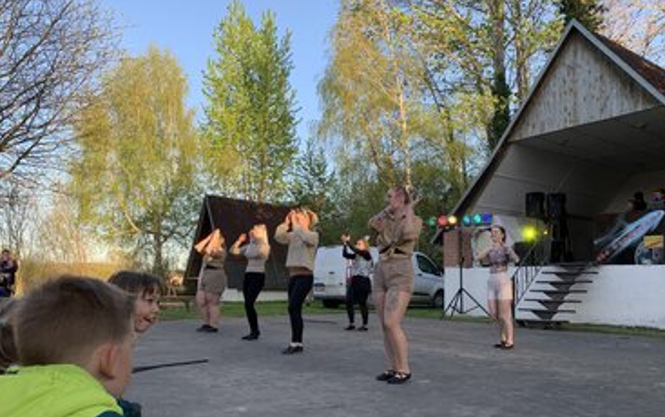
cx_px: 341
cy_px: 252
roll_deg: -2.9
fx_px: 544
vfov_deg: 41.7
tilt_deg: +2.7
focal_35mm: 30
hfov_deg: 62.8
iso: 25
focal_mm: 4.25
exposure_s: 1/260
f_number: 1.8
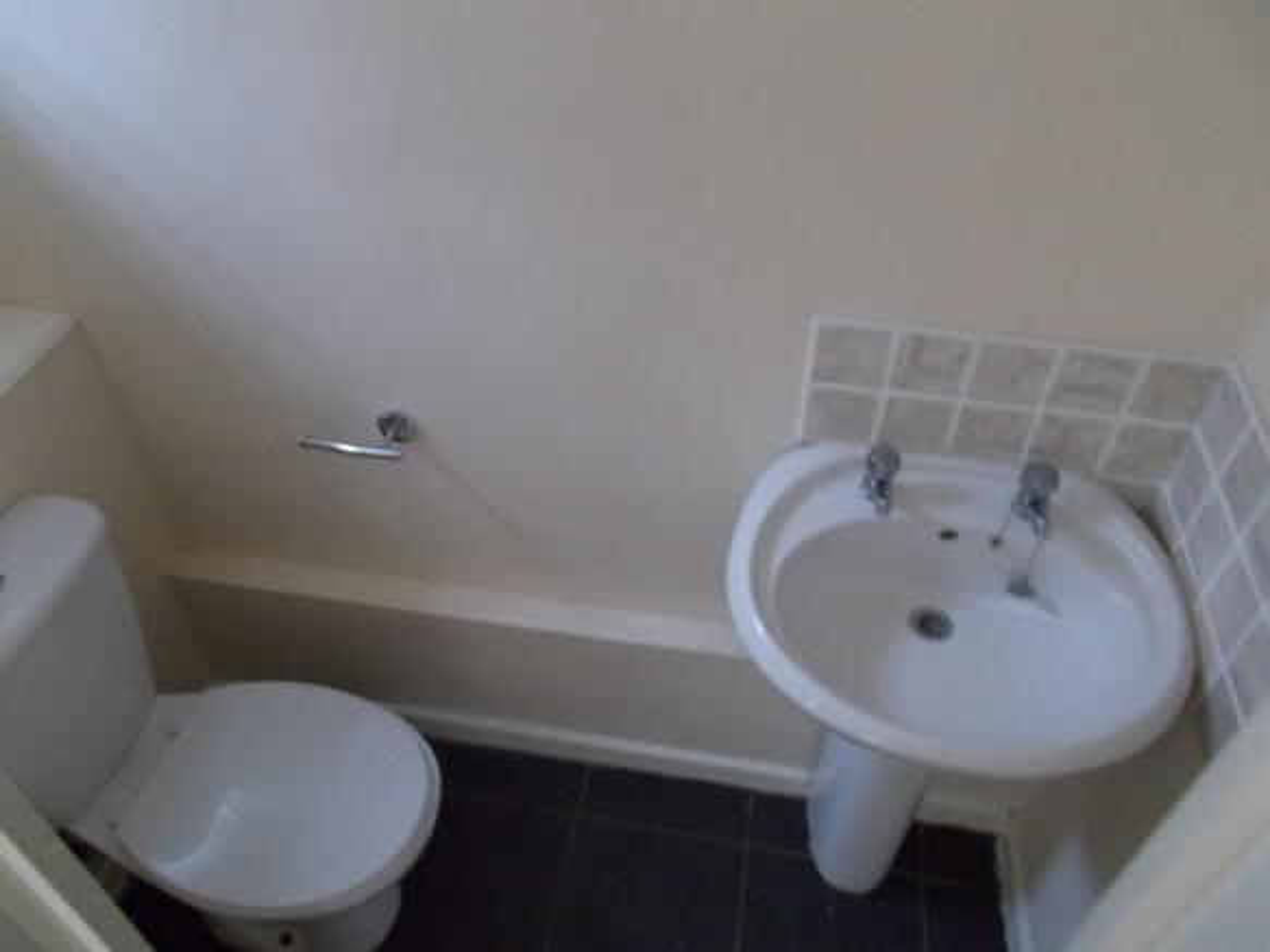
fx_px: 954
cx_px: 635
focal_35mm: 26
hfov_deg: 67.3
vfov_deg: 53.0
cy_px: 476
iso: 400
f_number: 3.2
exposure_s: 1/5
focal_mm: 4.6
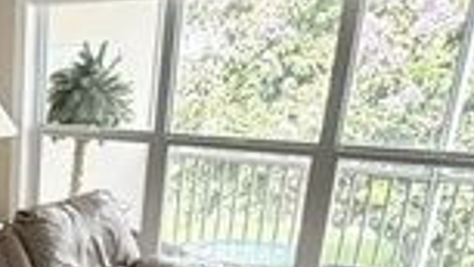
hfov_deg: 27.6
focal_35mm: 64
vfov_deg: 17.5
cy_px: 363
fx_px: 804
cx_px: -136
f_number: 2.2
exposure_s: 1/121
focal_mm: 2.22
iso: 320
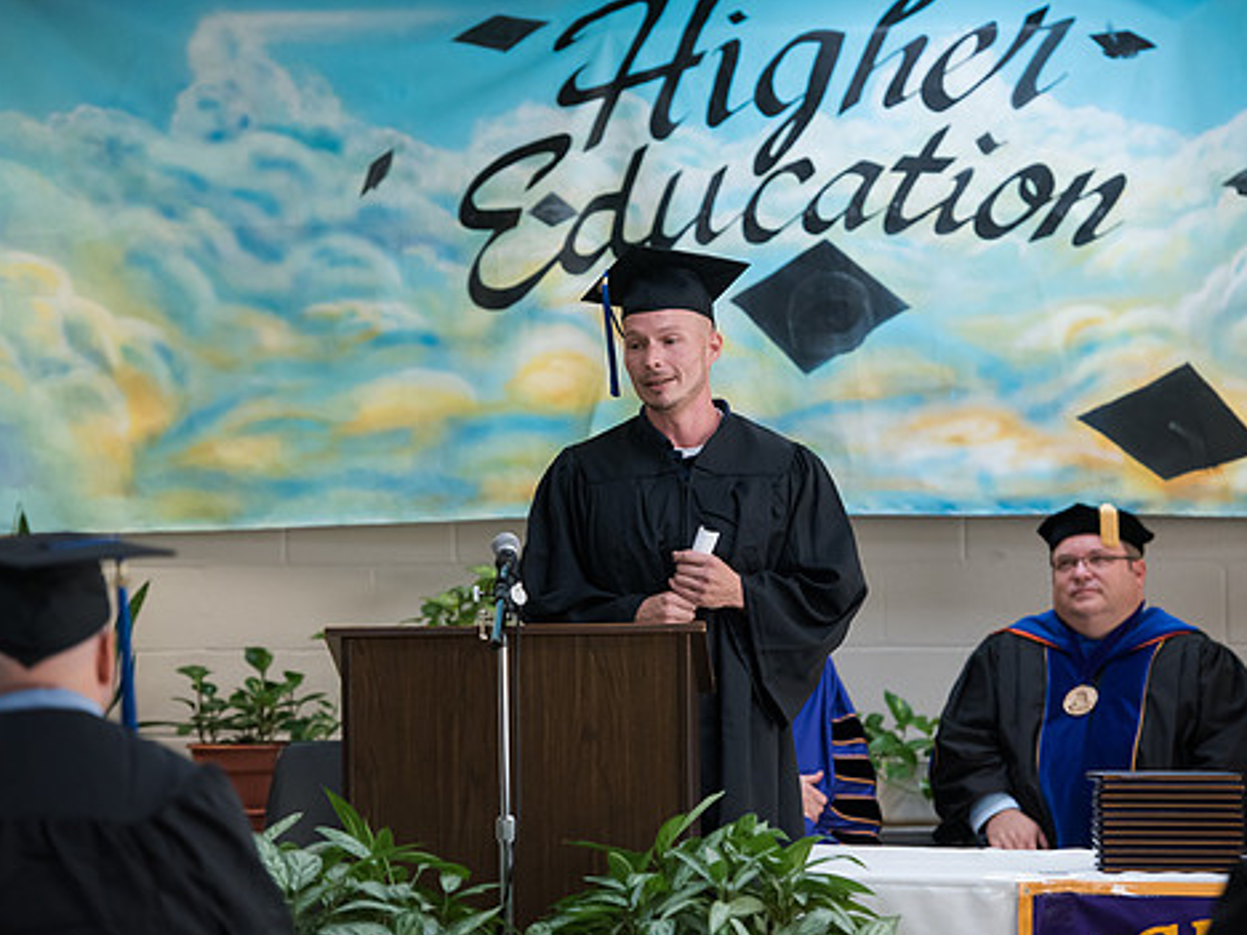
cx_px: 679
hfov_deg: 11.8
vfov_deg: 8.9
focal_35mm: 167
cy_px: 468
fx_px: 6016
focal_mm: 140
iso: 3200
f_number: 3.5
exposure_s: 1/200
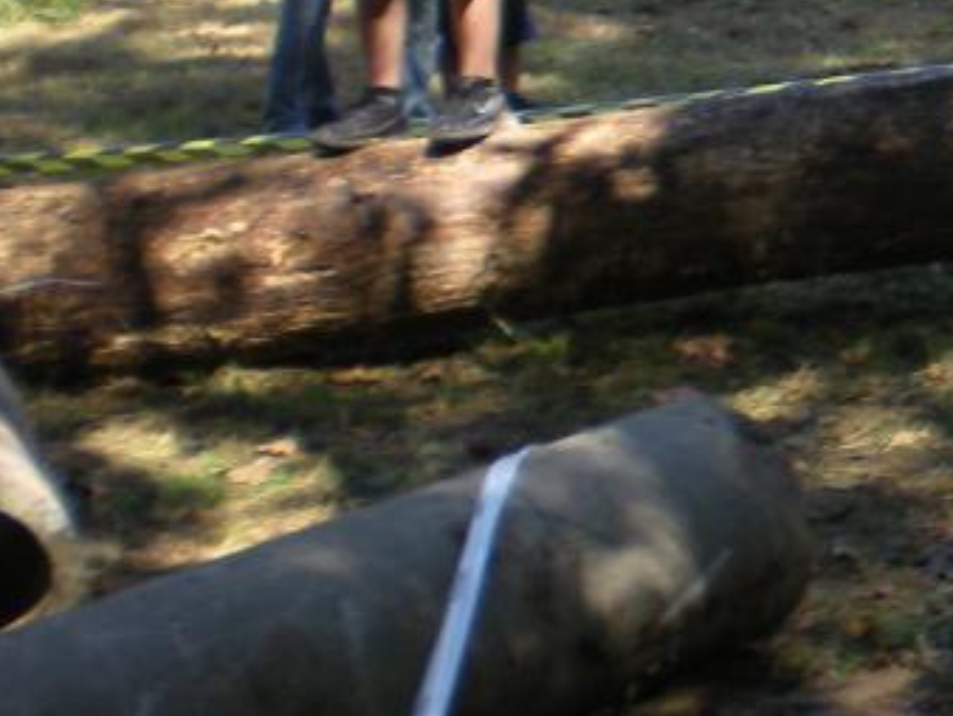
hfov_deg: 15.7
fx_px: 3168
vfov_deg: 12.7
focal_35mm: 115
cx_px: 1432
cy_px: 3
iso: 64
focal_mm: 6.3
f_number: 3.1
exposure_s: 1/142
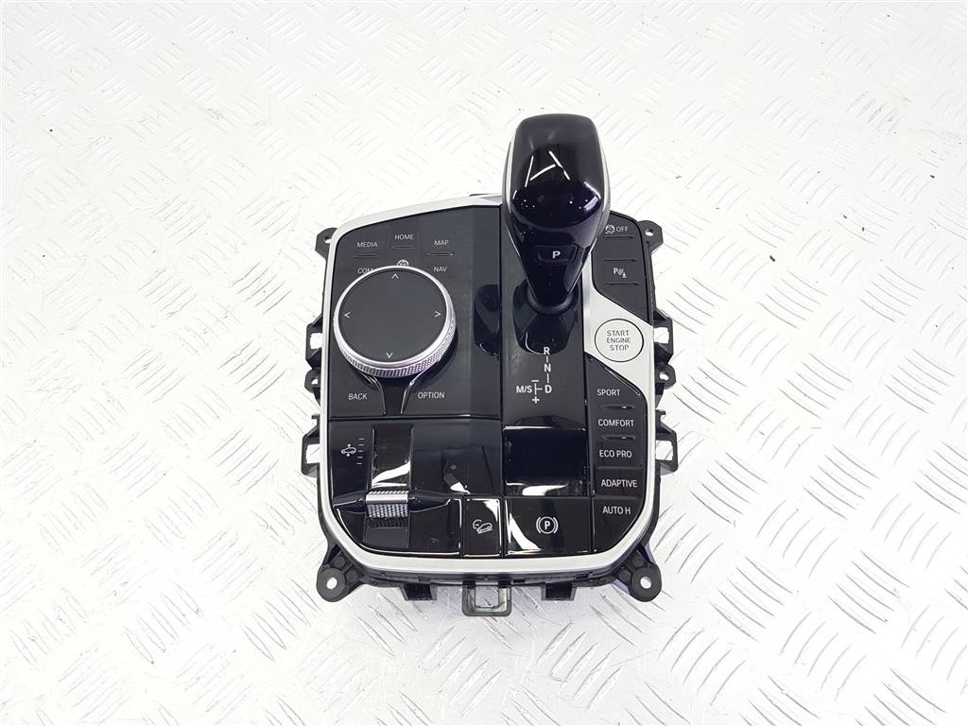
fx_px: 727
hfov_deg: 67.3
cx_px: 484
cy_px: 363
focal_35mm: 26
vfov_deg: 53.1
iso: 80
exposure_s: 1/100
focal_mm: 4.2
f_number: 1.7
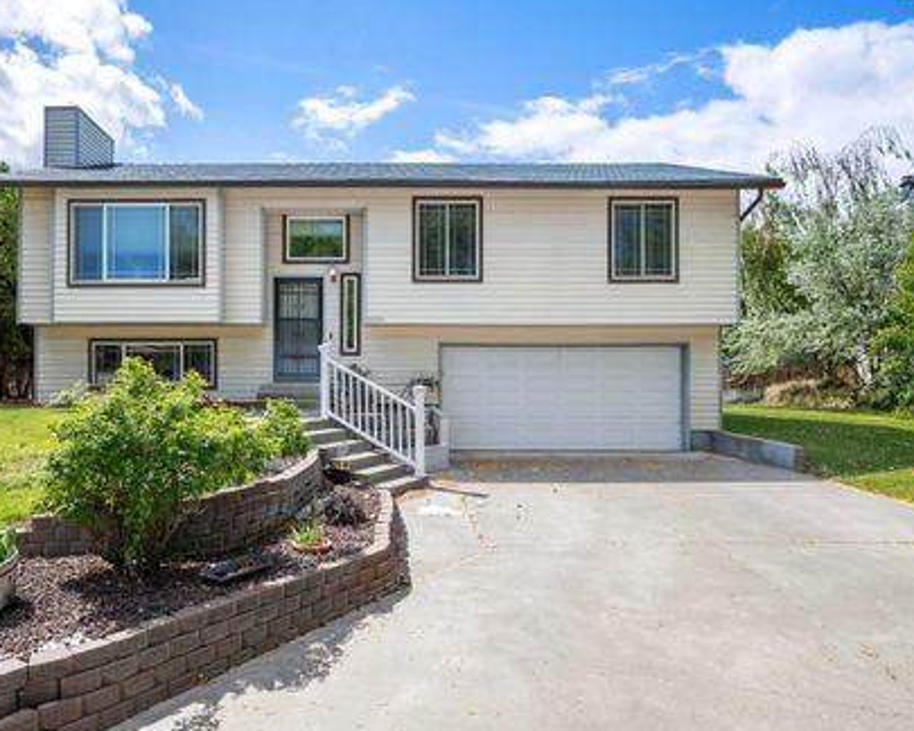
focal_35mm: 23
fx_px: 611
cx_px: 357
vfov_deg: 61.8
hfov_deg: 72.7
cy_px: 369
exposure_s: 1/100
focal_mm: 19.5
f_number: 10
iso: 400
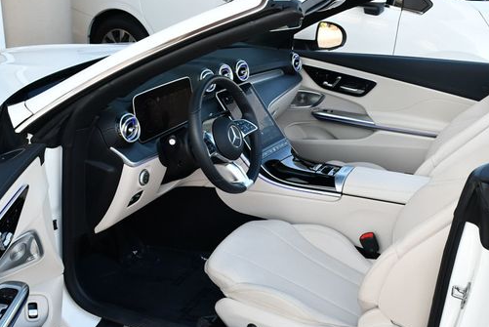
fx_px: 625
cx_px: 295
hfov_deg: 42.5
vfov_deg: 29.2
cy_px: 196
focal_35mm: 46
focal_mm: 18
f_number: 5.6
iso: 400
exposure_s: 1/250
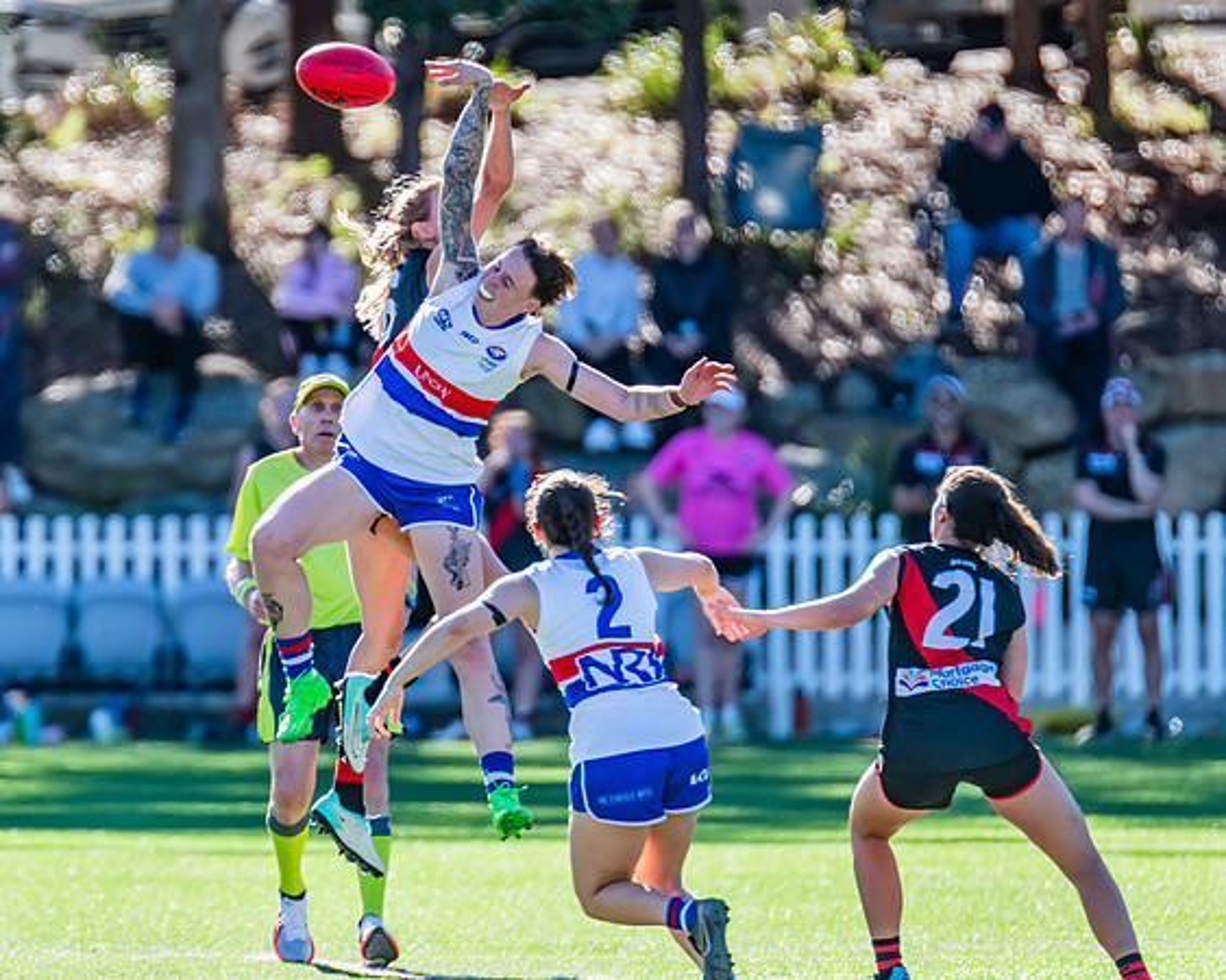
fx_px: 29320
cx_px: 416
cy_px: 394
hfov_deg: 2.4
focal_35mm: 808
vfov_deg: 1.9
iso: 800
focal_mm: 600
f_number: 5.6
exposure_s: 1/1250
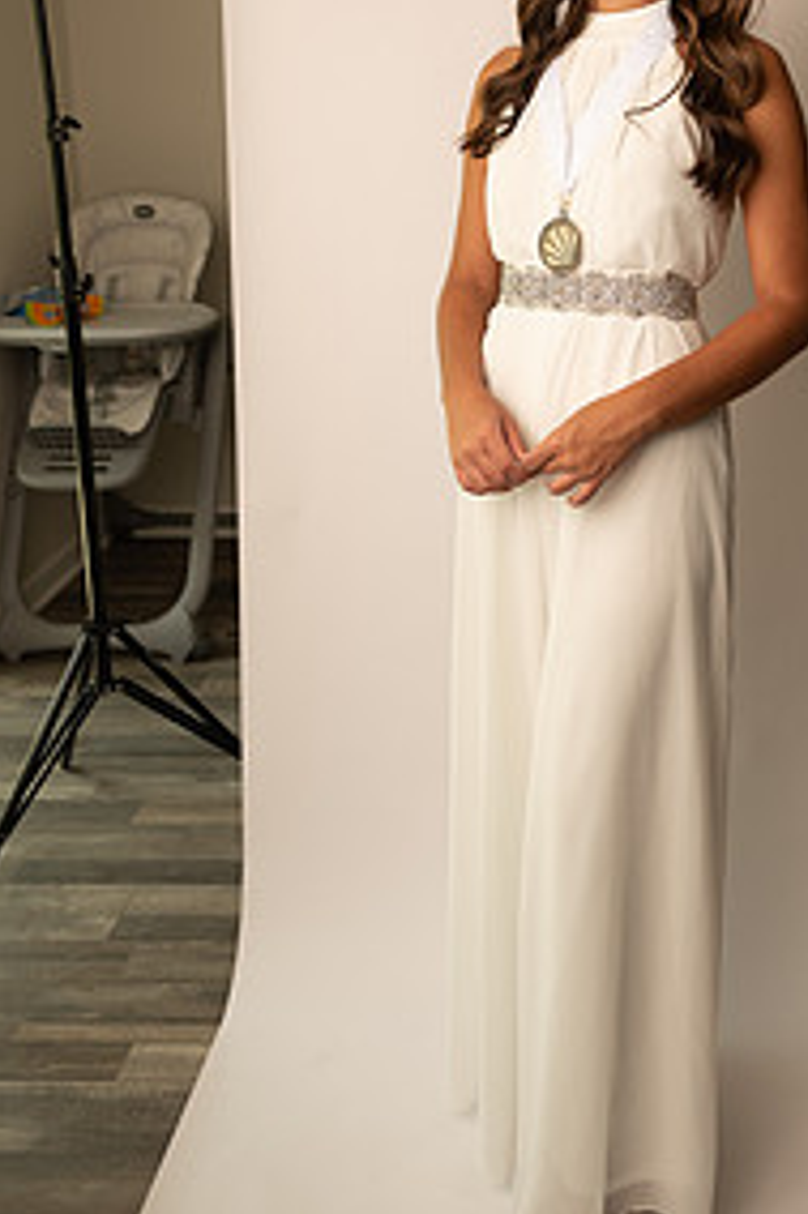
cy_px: 333
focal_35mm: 38
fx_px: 1281
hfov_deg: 34.1
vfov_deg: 49.1
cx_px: 633
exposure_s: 1/160
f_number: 3.2
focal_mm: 24
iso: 100
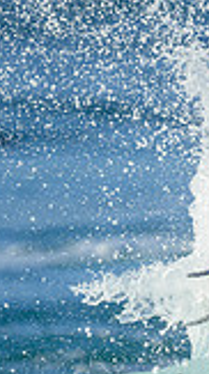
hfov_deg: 0.4
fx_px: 30697
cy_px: 375
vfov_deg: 0.7
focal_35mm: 3098
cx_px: 389
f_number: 6.3
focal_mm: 800
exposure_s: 1/2500
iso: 560
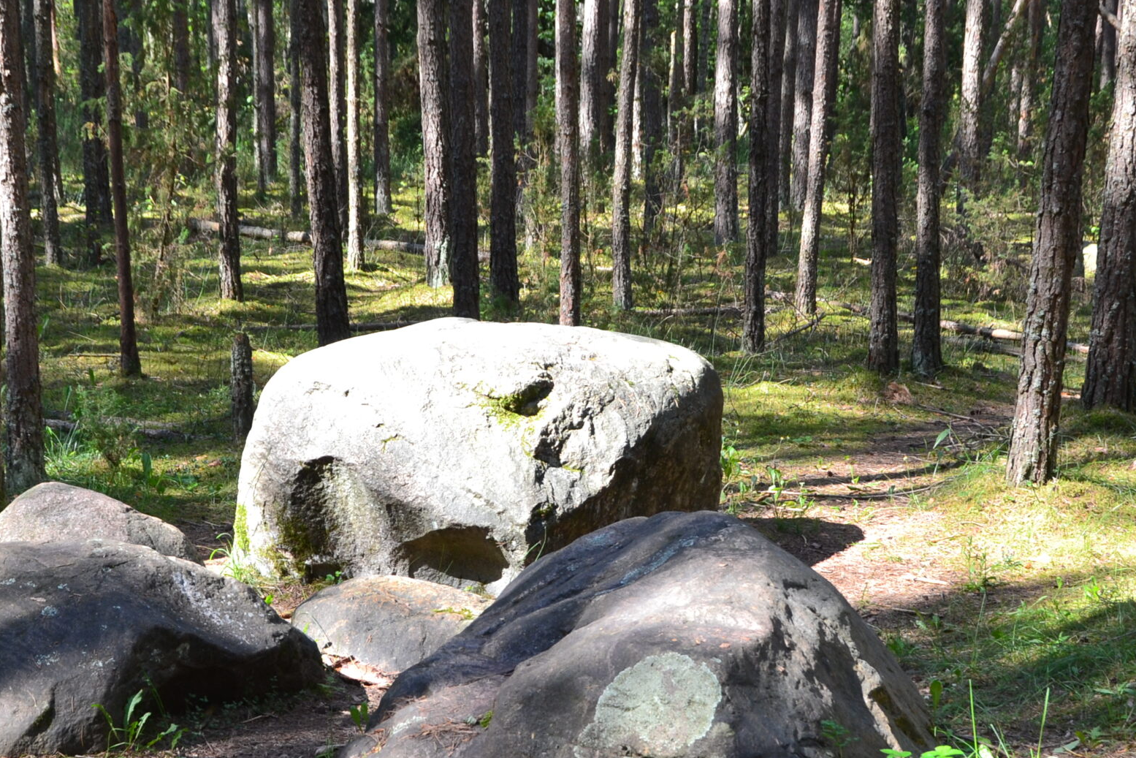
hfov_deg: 25.7
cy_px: 605
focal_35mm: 79
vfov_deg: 17.1
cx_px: 535
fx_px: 2493
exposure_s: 1/100
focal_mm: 32
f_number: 9
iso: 400
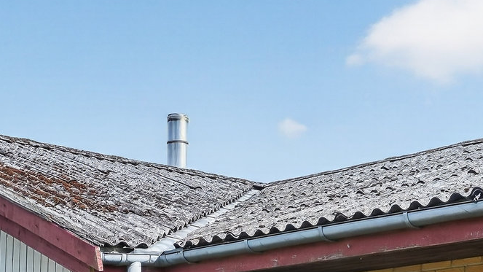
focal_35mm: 93
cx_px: 377
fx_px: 1191
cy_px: 384
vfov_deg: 12.5
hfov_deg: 22.6
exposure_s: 1/100
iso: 400
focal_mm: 23
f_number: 8
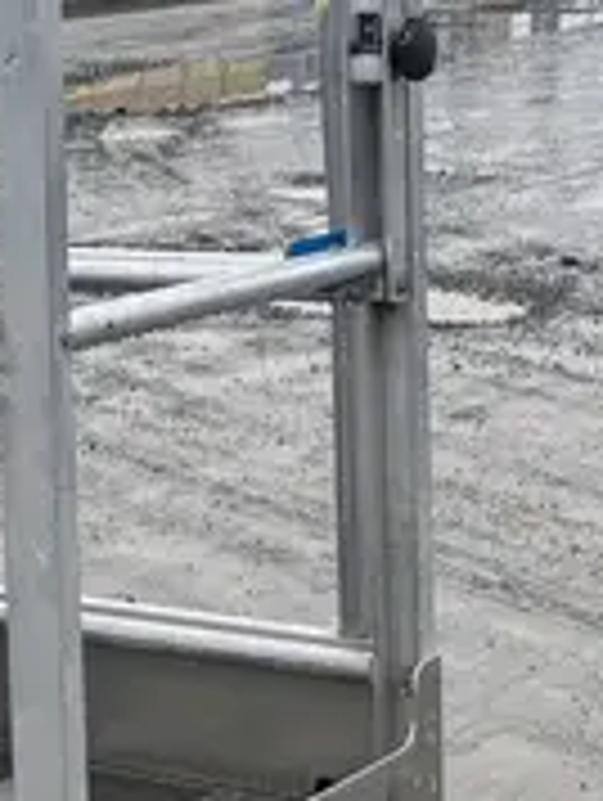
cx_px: -234
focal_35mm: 115
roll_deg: +1.7
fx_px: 2665
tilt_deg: -11.2
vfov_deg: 17.1
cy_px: 353
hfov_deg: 12.4
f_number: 1.8
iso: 32
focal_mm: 3.99
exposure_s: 1/639
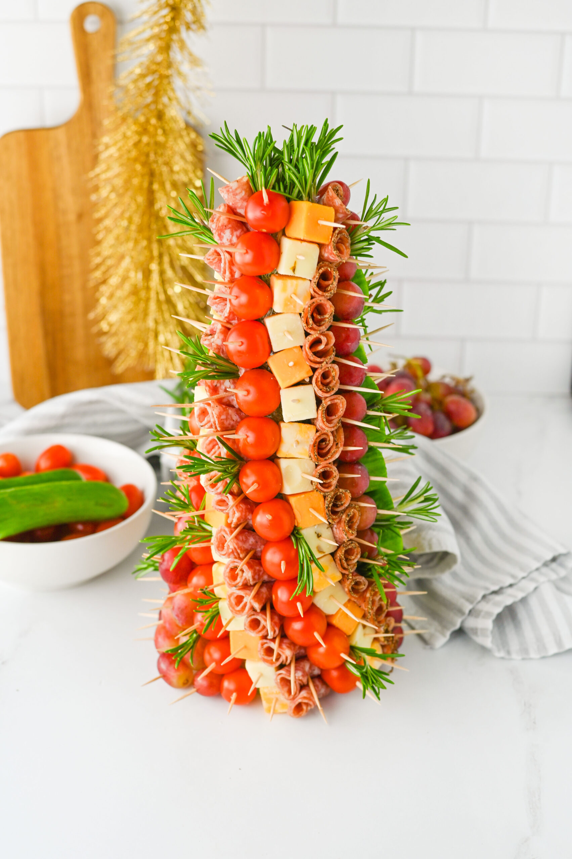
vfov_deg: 39.6
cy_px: 430
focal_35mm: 50
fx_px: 1193
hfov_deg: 27.0
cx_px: 286
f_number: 5
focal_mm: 50
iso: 280
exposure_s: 1/160
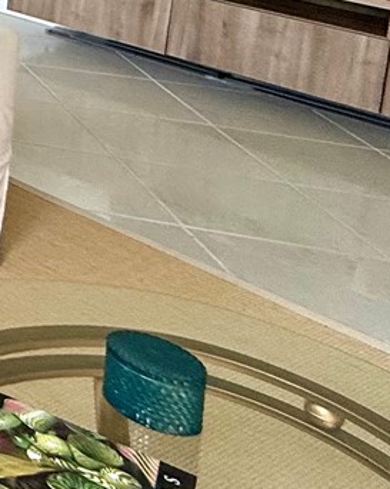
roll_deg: -1.9
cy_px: -184
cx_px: -617
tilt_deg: -4.7
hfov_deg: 13.7
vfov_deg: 24.8
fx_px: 925
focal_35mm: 64
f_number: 2.2
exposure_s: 1/111
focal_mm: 2.22
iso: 64
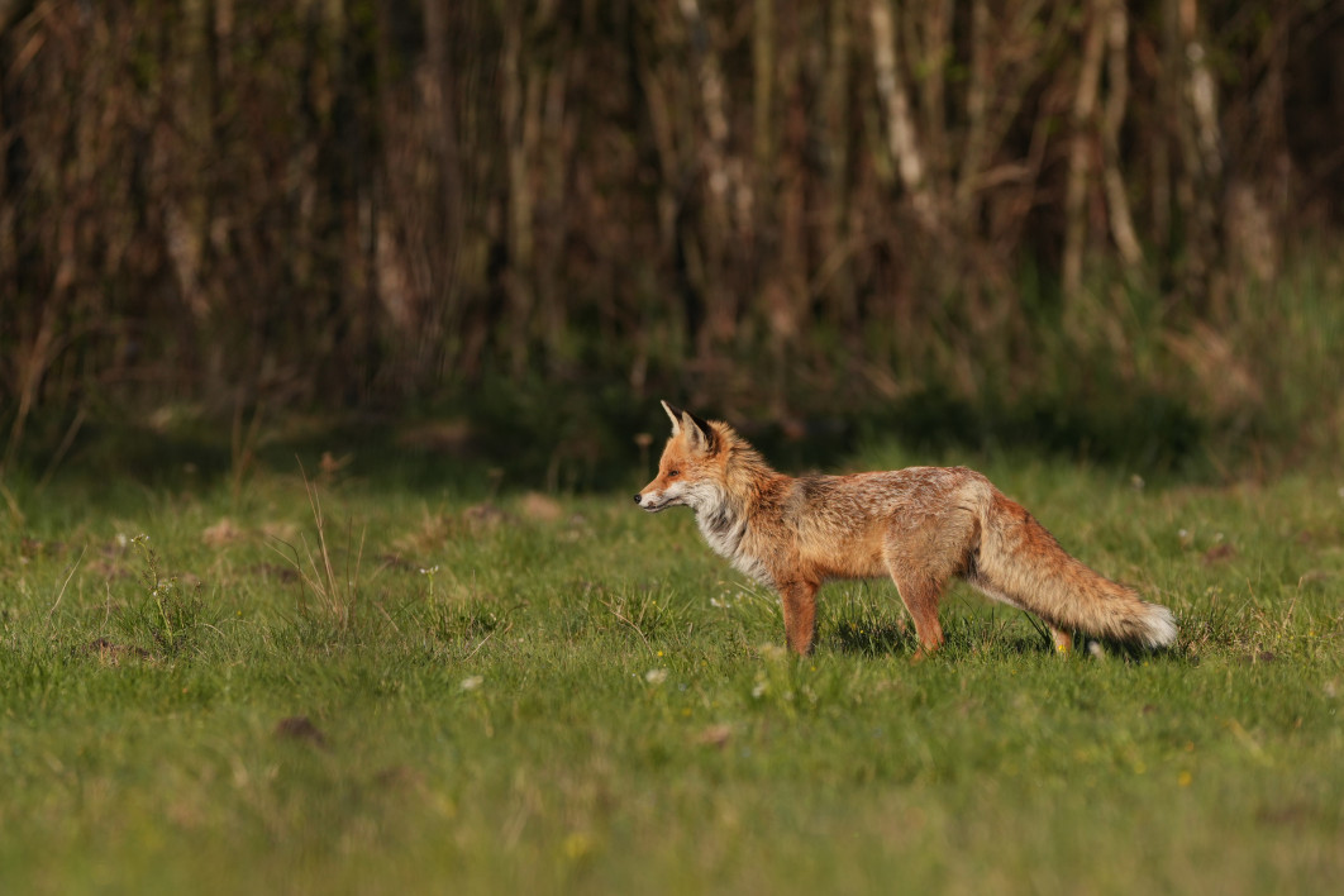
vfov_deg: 2.3
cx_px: 672
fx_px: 22398
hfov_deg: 3.4
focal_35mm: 600
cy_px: 448
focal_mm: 400
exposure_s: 1/2000
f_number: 5.6
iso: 400
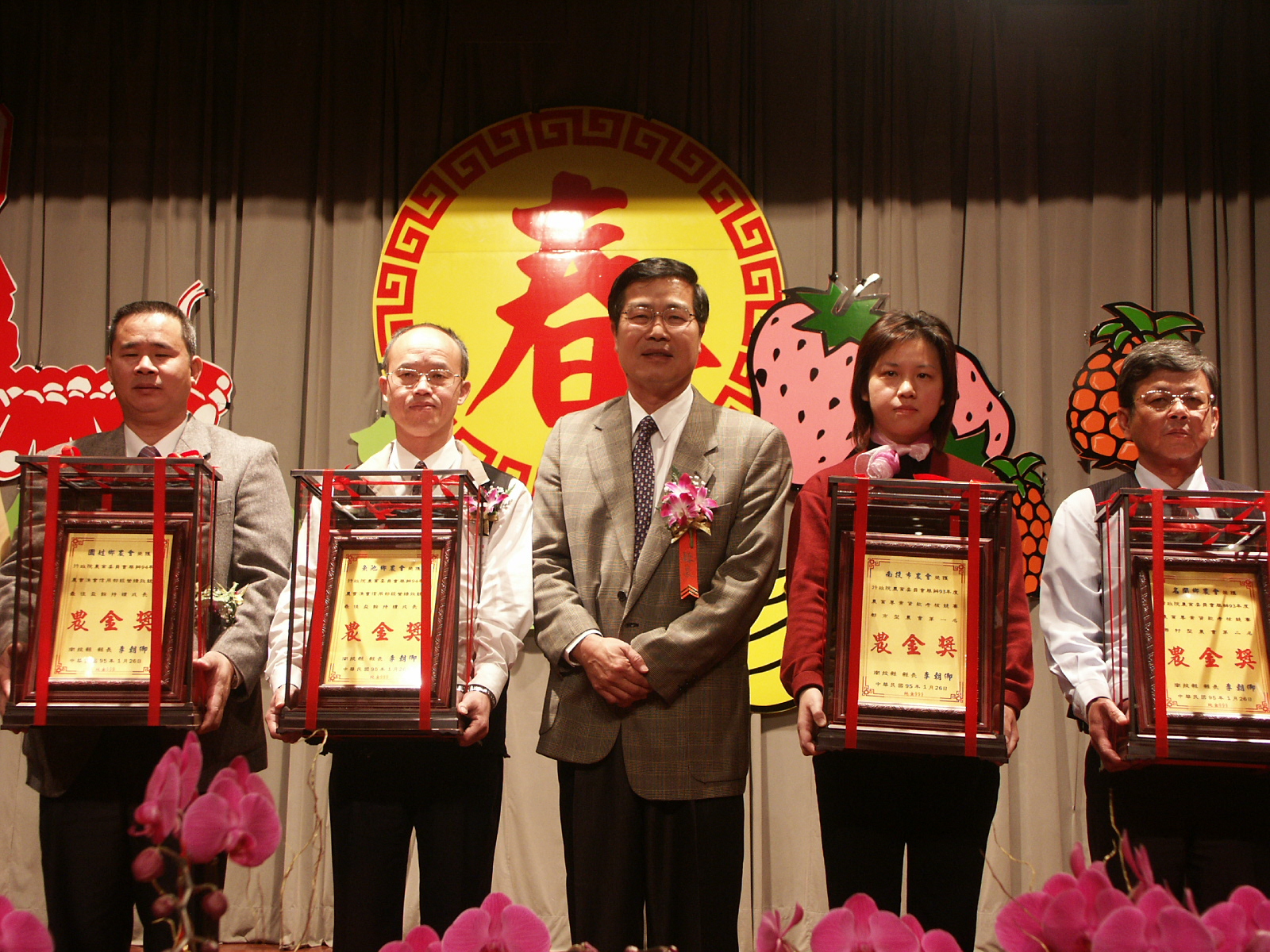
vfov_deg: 28.6
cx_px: 635
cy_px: 476
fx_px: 1871
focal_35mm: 51
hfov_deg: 37.5
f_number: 3.5
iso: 100
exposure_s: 1/45
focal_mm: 13.26
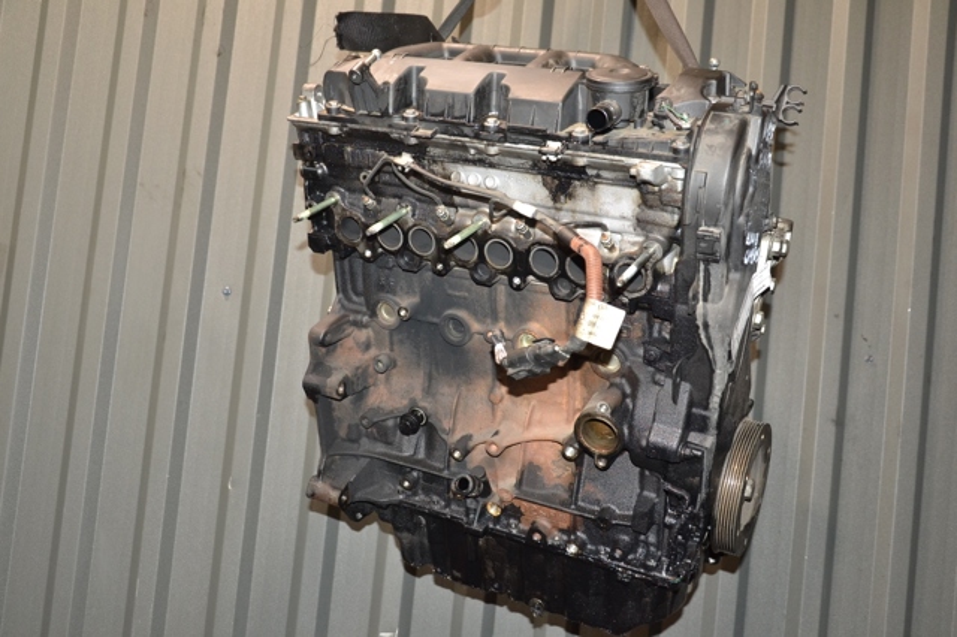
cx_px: 478
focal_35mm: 38
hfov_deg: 51.3
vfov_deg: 35.5
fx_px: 996
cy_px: 318
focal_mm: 25
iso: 800
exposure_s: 1/60
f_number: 5
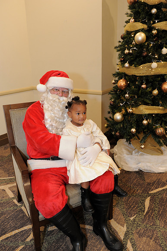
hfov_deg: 42.3
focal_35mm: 31
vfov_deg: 60.3
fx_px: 216
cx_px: 84
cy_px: 126
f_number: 4
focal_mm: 31
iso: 1600
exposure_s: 1/100
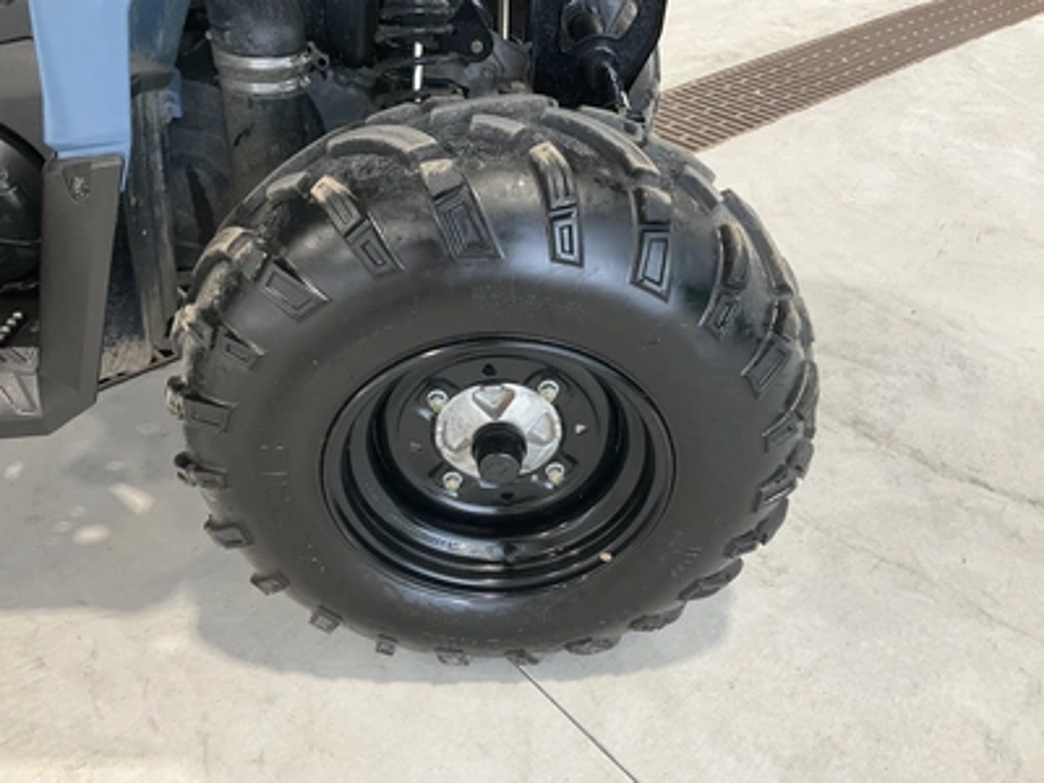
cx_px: 522
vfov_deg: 48.2
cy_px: 392
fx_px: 875
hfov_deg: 61.7
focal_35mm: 29
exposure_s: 1/60
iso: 80
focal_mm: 3
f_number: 1.8
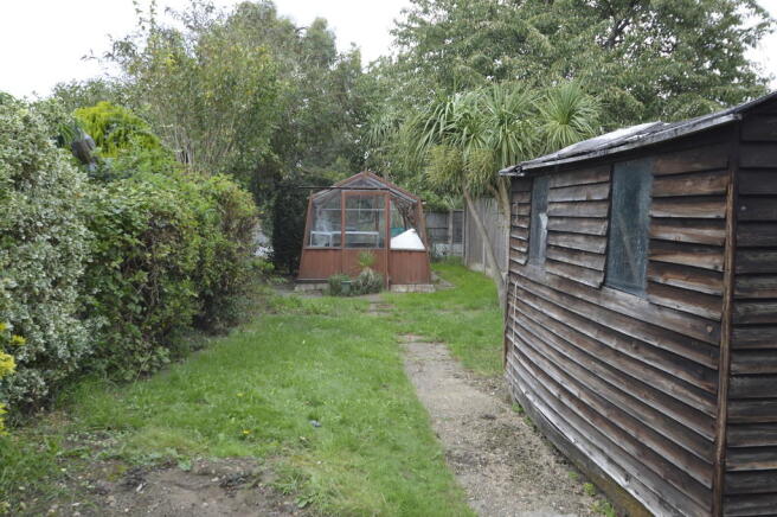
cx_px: 388
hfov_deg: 64.6
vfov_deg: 45.6
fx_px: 615
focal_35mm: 28
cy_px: 258
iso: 140
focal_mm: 19
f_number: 5.6
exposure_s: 1/125
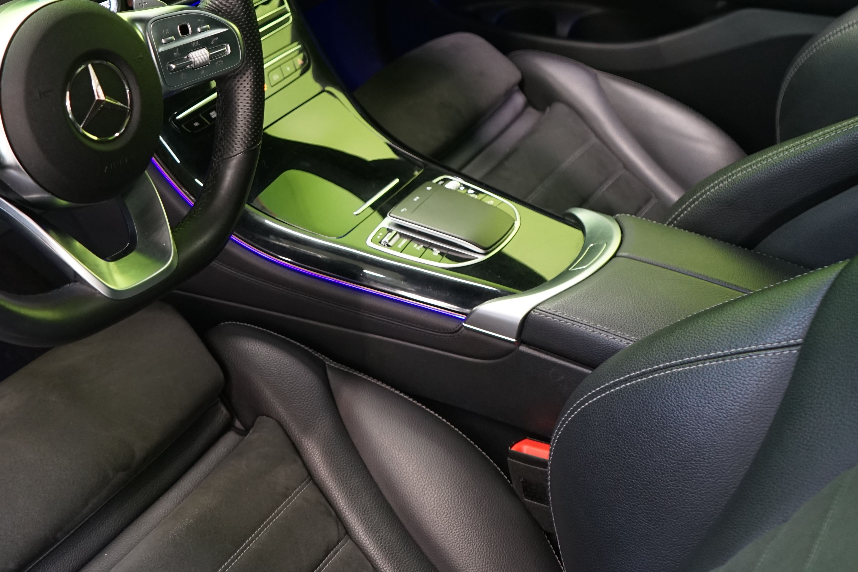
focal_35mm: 48
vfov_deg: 27.8
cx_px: 216
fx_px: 1144
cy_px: 167
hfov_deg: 40.0
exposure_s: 1/20
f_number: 4
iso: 1250
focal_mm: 32
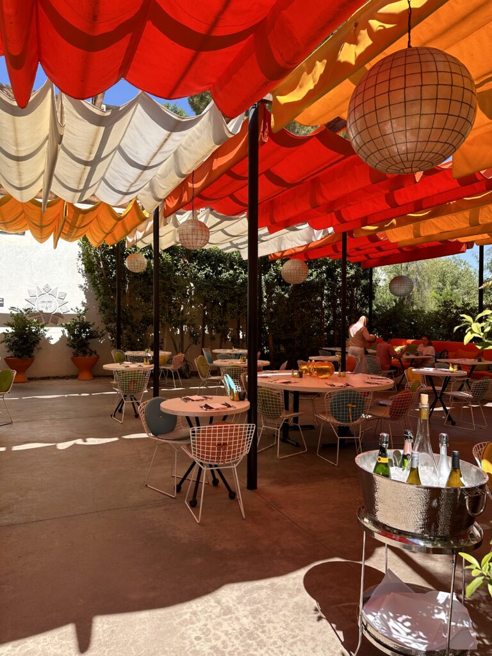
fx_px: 455
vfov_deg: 71.6
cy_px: 328
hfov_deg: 56.8
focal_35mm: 24
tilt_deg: -0.5
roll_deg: -0.9
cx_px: 246
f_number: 1.78
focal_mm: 6.86
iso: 80
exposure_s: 1/1374
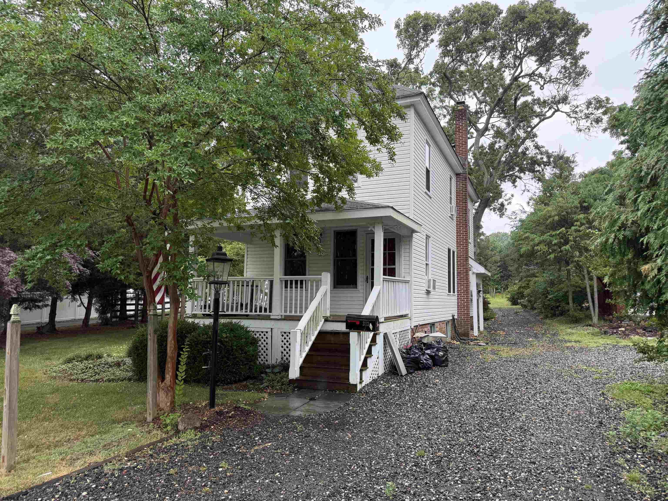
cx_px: 334
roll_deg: -0.9
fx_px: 463
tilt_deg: +6.3
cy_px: 250
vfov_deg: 56.8
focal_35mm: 24
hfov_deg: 71.6
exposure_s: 1/339
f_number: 1.78
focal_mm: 6.76
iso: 100
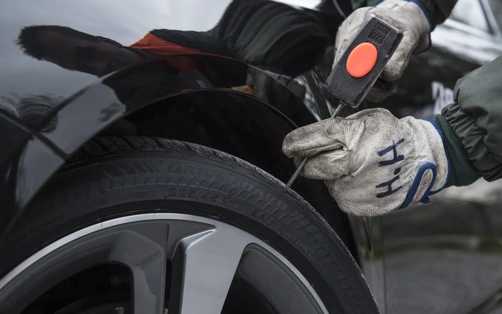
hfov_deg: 35.7
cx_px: 253
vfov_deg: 22.7
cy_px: 160
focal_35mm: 57
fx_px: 780
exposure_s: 1/125
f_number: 4.5
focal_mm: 55
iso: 1000
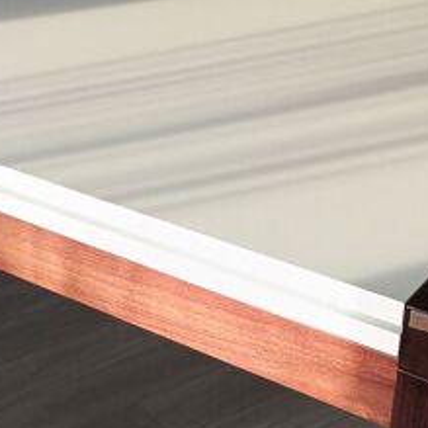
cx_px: 221
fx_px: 1007
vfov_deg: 23.6
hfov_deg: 24.0
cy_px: 341
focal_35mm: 72
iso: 155
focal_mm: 4.26
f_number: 1.8
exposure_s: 1/50
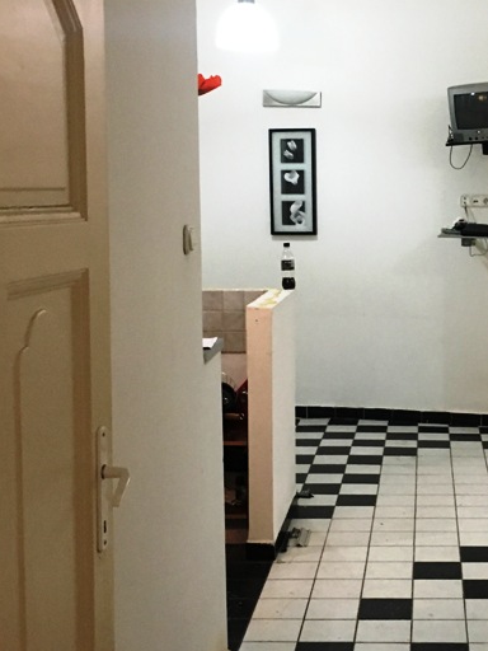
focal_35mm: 58
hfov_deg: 24.7
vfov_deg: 33.2
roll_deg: -0.5
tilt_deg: -5.7
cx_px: 405
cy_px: 295
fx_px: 1090
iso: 200
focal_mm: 4.15
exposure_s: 1/20
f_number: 2.2
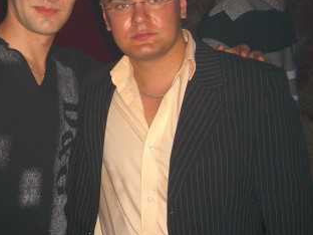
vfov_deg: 20.0
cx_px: 87
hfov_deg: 26.4
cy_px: 62
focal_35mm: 73
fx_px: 660
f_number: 2.8
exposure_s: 1/60
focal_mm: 7.9
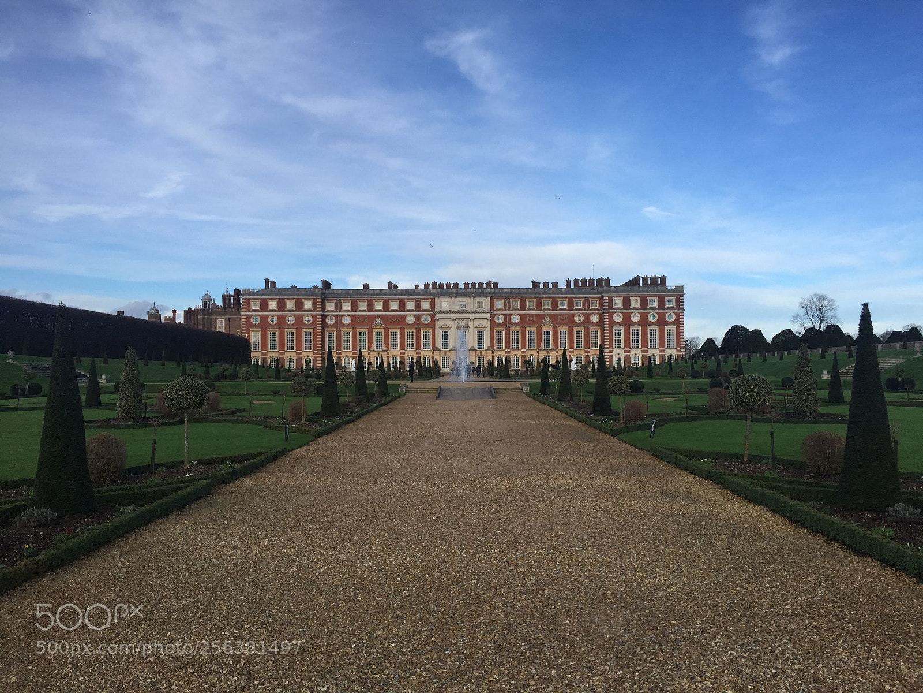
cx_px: 462
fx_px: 773
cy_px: 346
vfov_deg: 48.2
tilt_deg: +2.9
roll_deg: +0.2
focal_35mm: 29
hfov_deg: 61.7
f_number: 2.2
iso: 32
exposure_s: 1/1041
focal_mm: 4.15
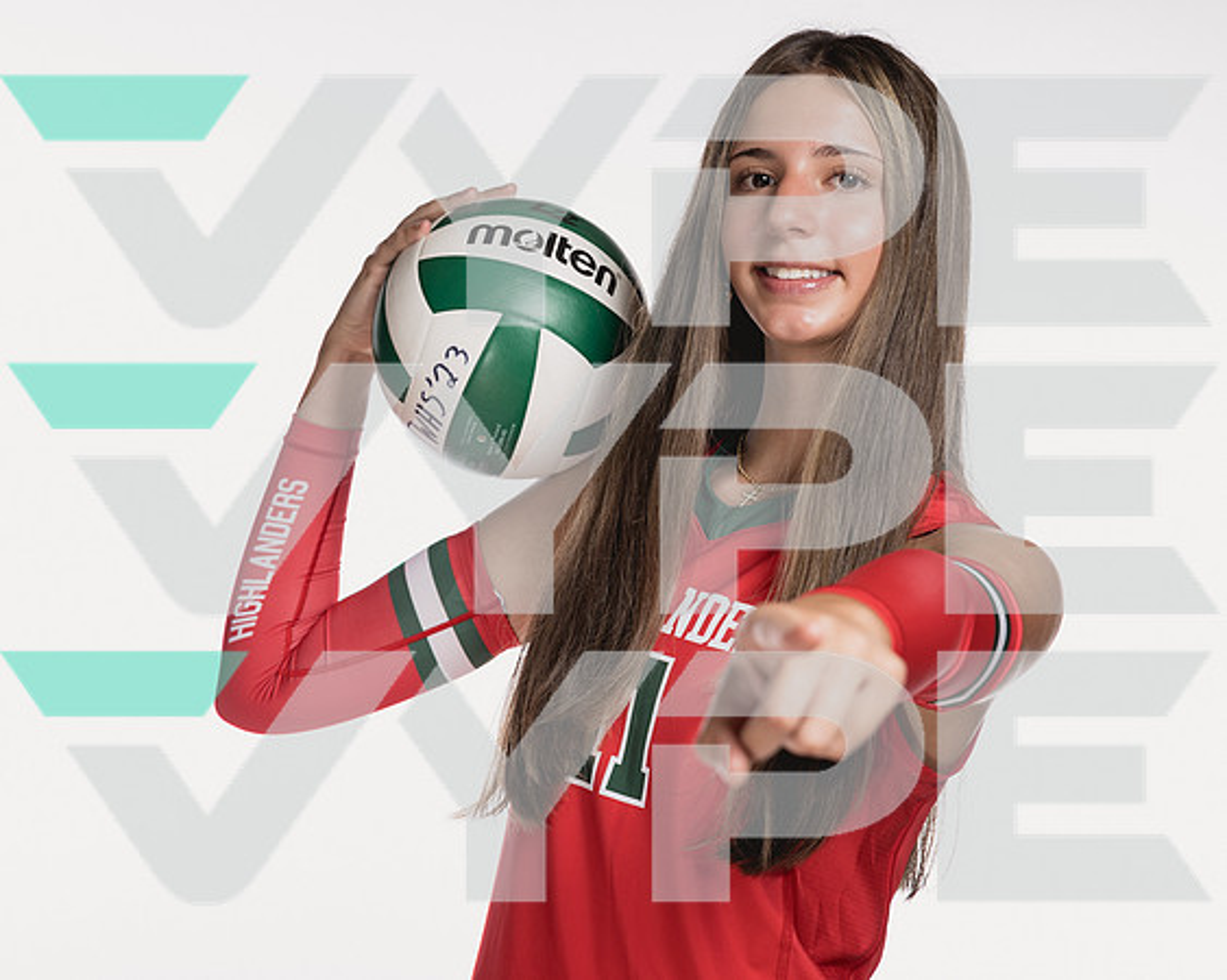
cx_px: 634
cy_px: 482
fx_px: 2952
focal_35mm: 81
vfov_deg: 18.9
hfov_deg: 23.5
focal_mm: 70
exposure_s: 1/250
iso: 400
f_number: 5.6
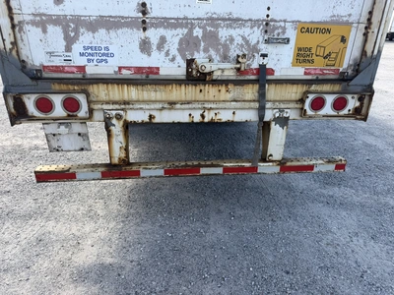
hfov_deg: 71.6
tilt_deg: -21.5
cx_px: 197
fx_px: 273
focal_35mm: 24
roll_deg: -1.1
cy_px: 148
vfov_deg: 56.8
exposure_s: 1/1046
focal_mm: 6.76
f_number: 1.78
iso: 80
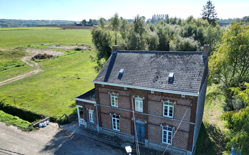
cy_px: 94
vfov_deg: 47.3
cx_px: 126
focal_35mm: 26
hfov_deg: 70.4
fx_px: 176
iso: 100
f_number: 1.7
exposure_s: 1/1500
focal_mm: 6.72
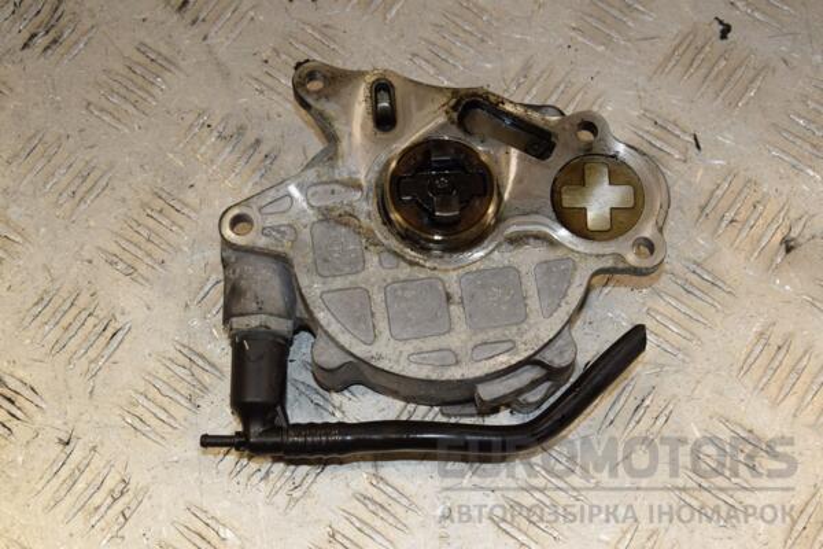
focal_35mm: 63
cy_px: 274
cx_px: 412
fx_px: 1440
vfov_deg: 21.6
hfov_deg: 31.9
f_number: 9
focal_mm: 42
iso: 800
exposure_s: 1/200
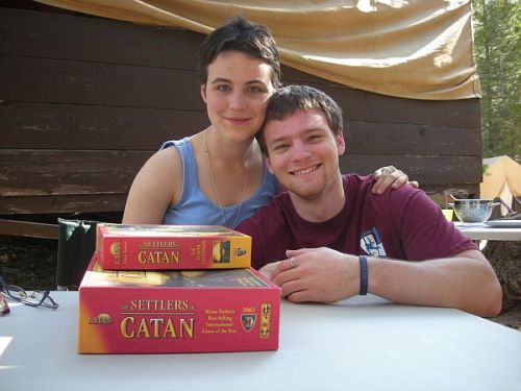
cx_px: 260
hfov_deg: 52.6
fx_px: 527
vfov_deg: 40.7
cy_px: 196
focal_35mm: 35
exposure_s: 1/28.2
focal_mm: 5.7
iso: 64
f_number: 2.8
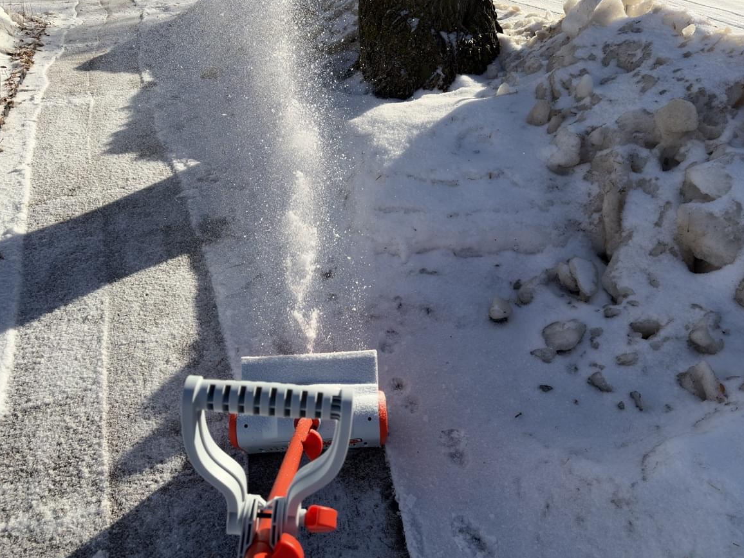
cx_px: 370
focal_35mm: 27
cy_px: 274
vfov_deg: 51.4
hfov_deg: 65.3
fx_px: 580
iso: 40
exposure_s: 1/2217
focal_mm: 5.96
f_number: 1.6
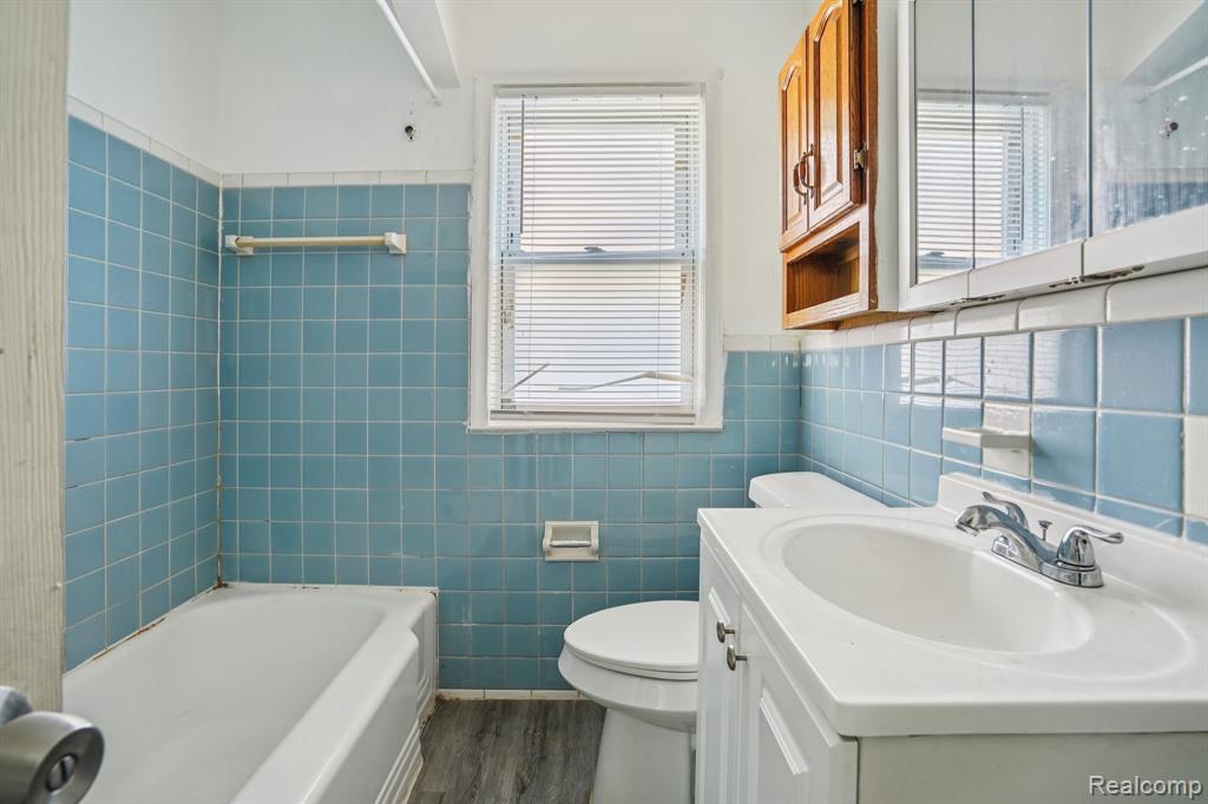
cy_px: 402
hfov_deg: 96.8
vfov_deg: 73.7
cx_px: 604
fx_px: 537
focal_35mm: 16
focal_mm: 16
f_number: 8
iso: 400
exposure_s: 1/15
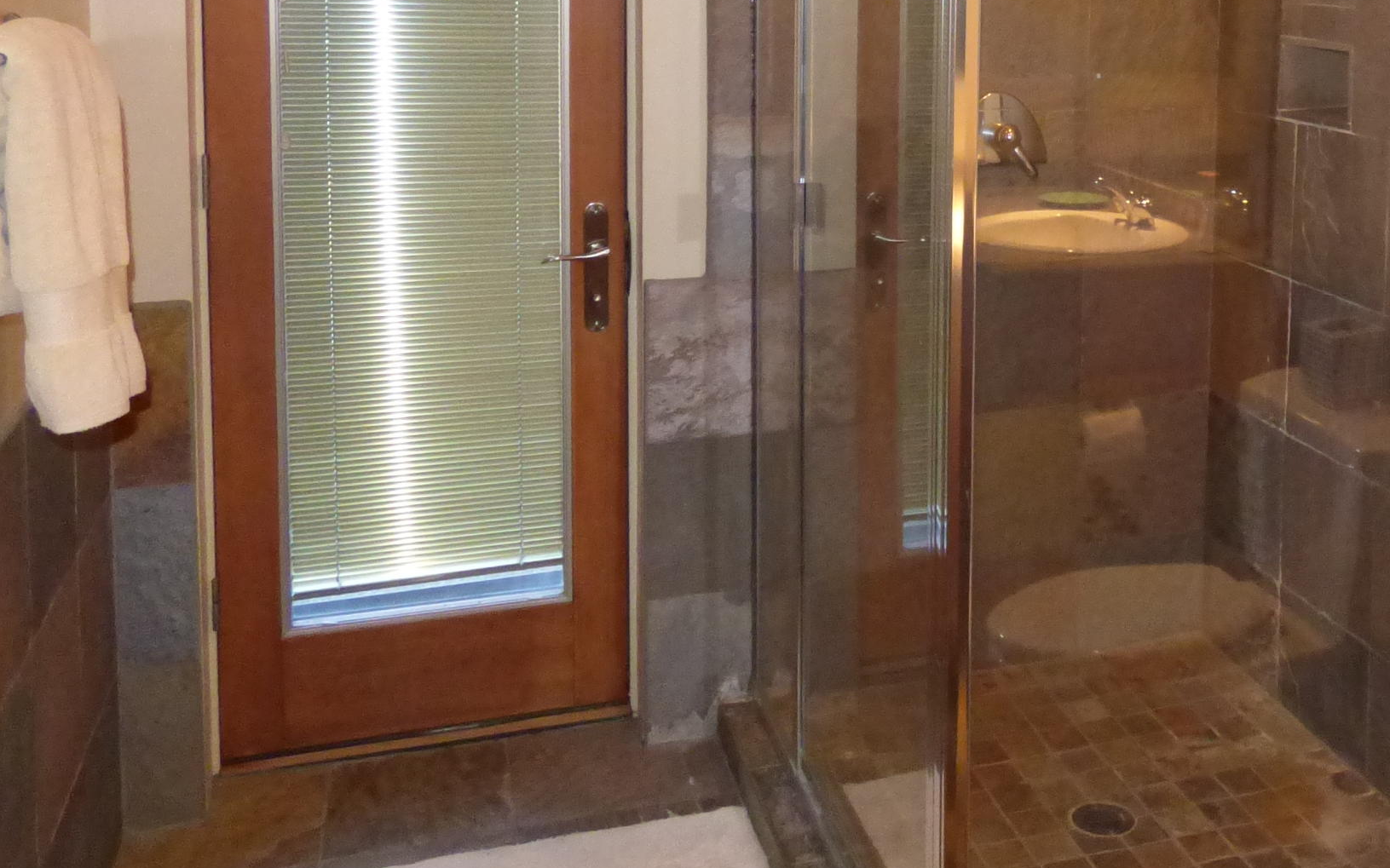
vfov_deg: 31.3
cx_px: 1005
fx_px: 1477
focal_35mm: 39
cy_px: 94
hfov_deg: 48.8
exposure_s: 1/60
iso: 800
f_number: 2.8
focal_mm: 3.58
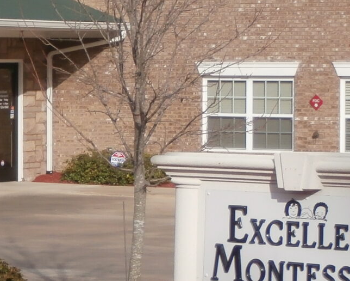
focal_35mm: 221
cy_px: 135
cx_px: -64
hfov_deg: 8.6
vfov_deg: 7.0
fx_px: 2291
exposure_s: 1/640
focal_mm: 10.11
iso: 100
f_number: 4.5
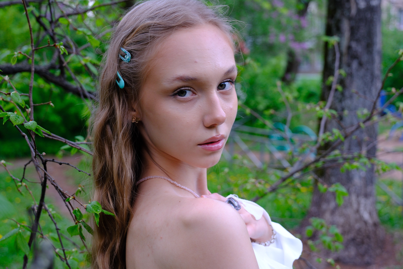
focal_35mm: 54
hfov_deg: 36.9
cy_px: 134
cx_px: 202
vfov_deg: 25.1
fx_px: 604
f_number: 4
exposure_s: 1/40
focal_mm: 36.3
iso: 320
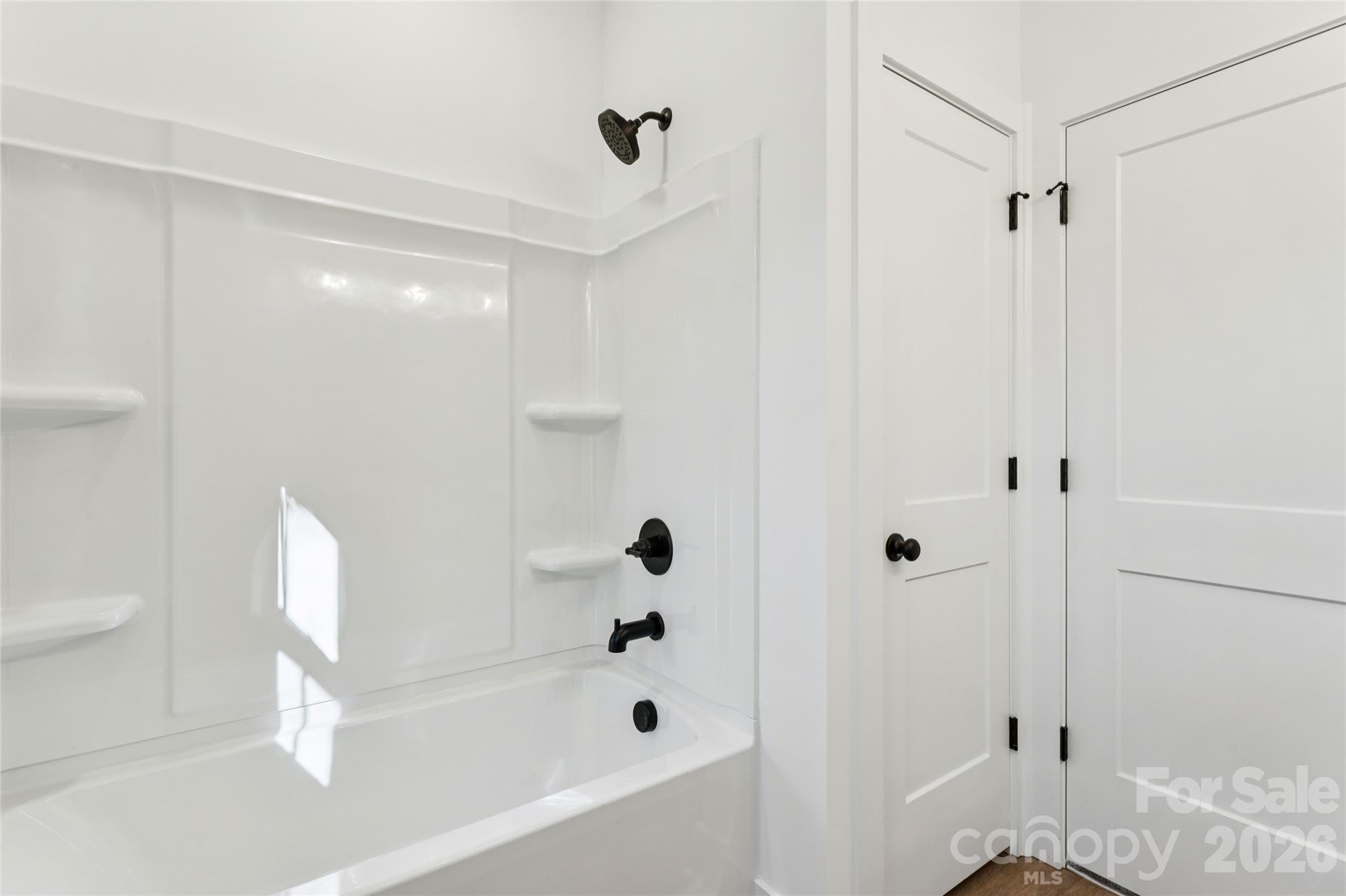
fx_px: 621
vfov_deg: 71.7
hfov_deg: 94.6
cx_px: 673
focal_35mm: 17
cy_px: 448
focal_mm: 16.6
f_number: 13
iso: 100
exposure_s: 1/6
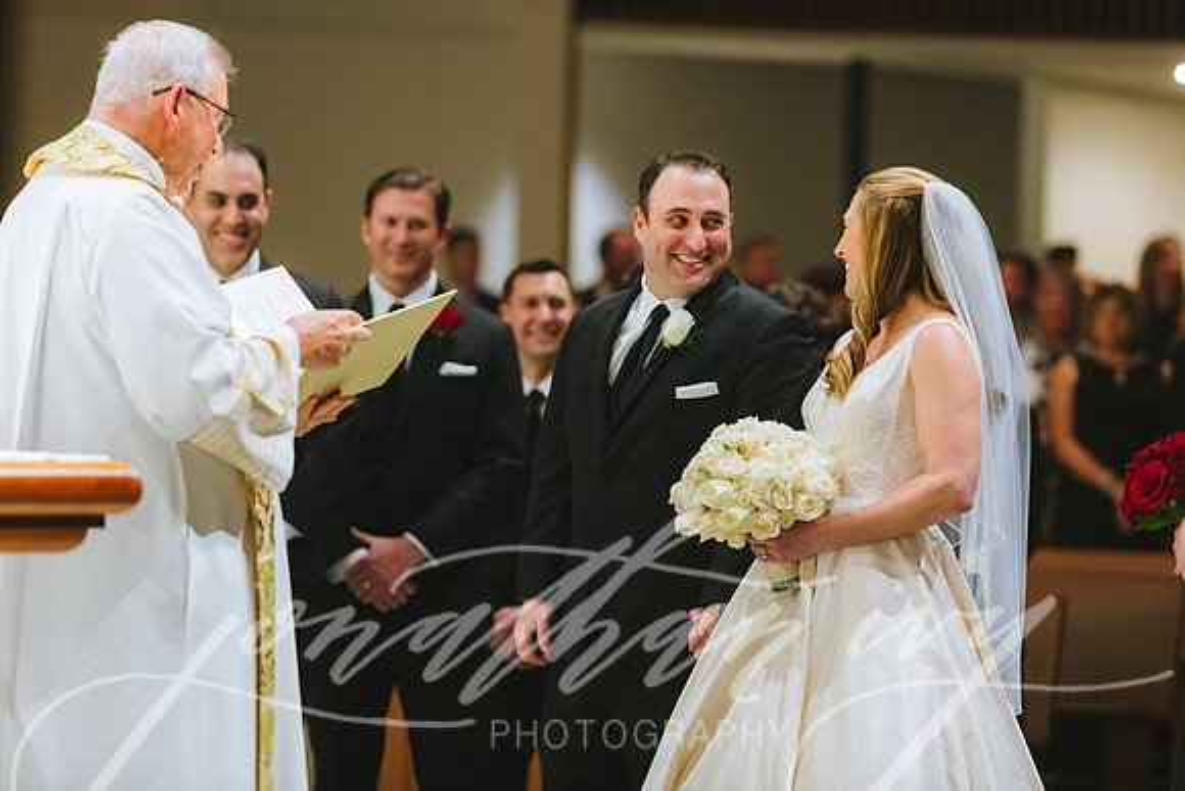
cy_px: 396
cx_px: 592
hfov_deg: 12.8
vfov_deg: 8.6
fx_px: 5268
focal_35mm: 160
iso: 3200
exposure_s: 1/200
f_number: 2.8
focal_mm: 160
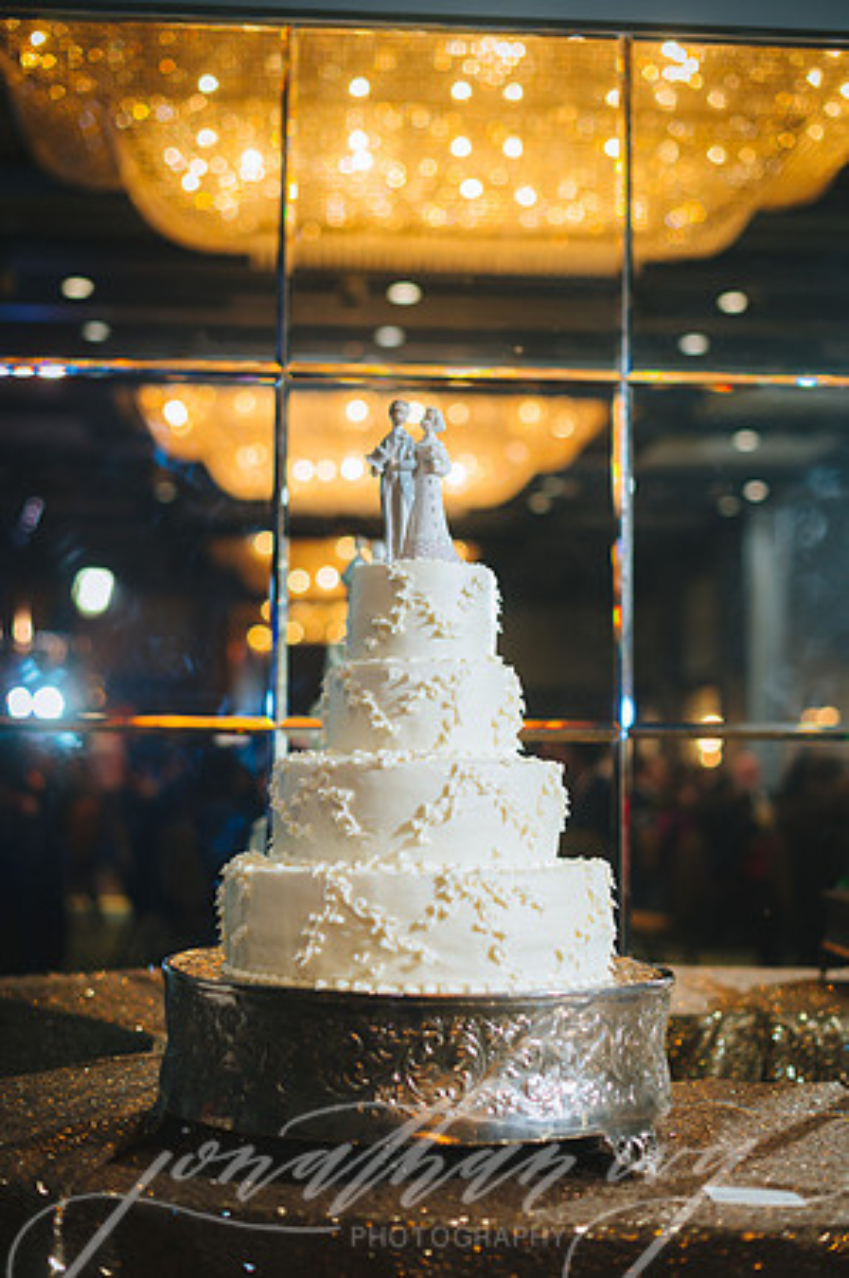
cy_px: 639
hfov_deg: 26.9
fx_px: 1773
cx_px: 424
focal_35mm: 50
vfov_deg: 39.6
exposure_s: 1/160
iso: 800
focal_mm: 50
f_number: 2
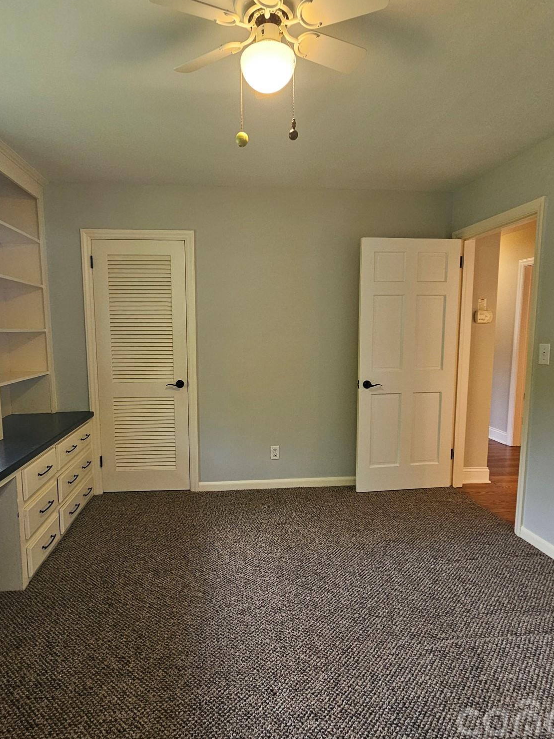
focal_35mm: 18
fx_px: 384
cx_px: 246
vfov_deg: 87.7
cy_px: 376
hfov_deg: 71.4
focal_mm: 2.2
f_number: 2.2
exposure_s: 1/60
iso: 250
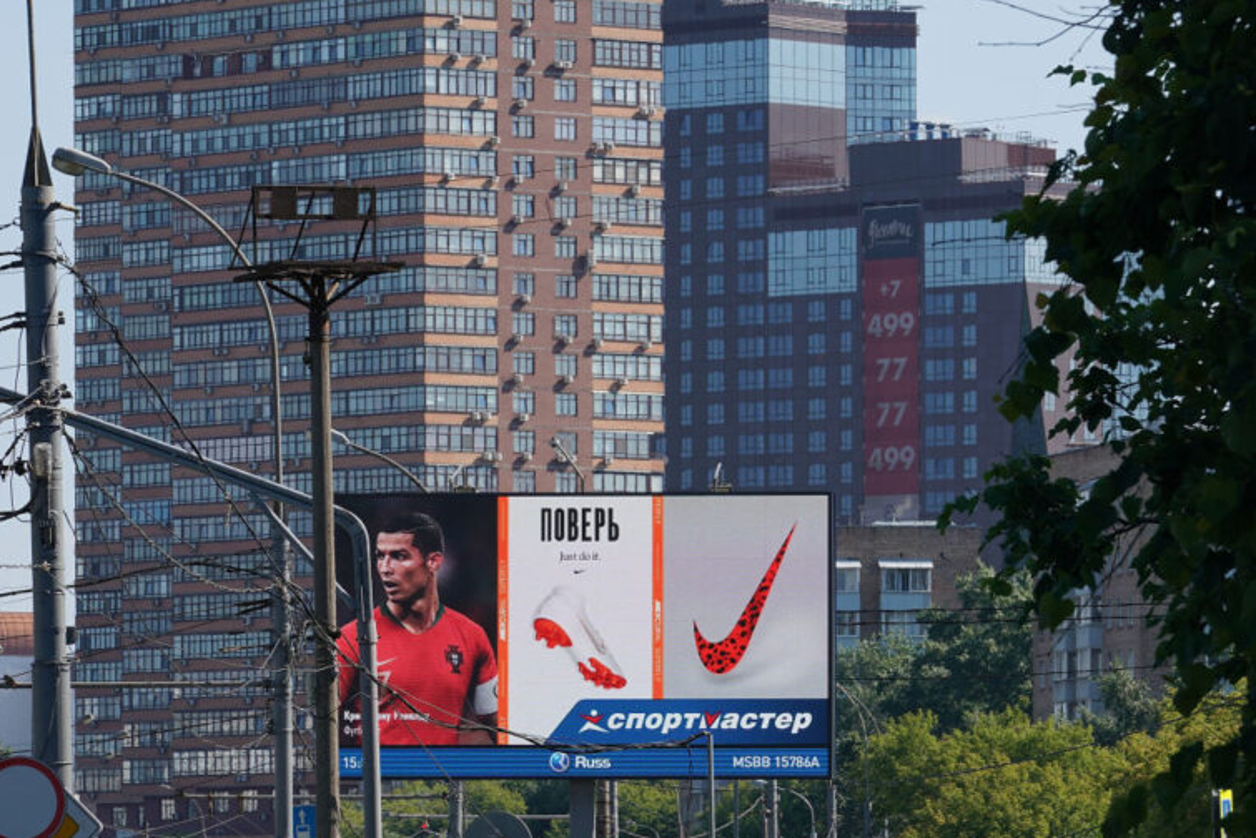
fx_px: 10645
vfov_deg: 4.5
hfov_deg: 6.8
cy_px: 422
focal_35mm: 305
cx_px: 621
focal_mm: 200
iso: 160
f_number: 16
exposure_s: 1/100
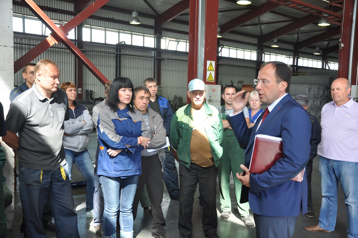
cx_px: 179
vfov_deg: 34.1
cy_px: 119
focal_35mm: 39
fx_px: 387
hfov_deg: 49.6
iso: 200
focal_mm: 26
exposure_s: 1/40
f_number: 4
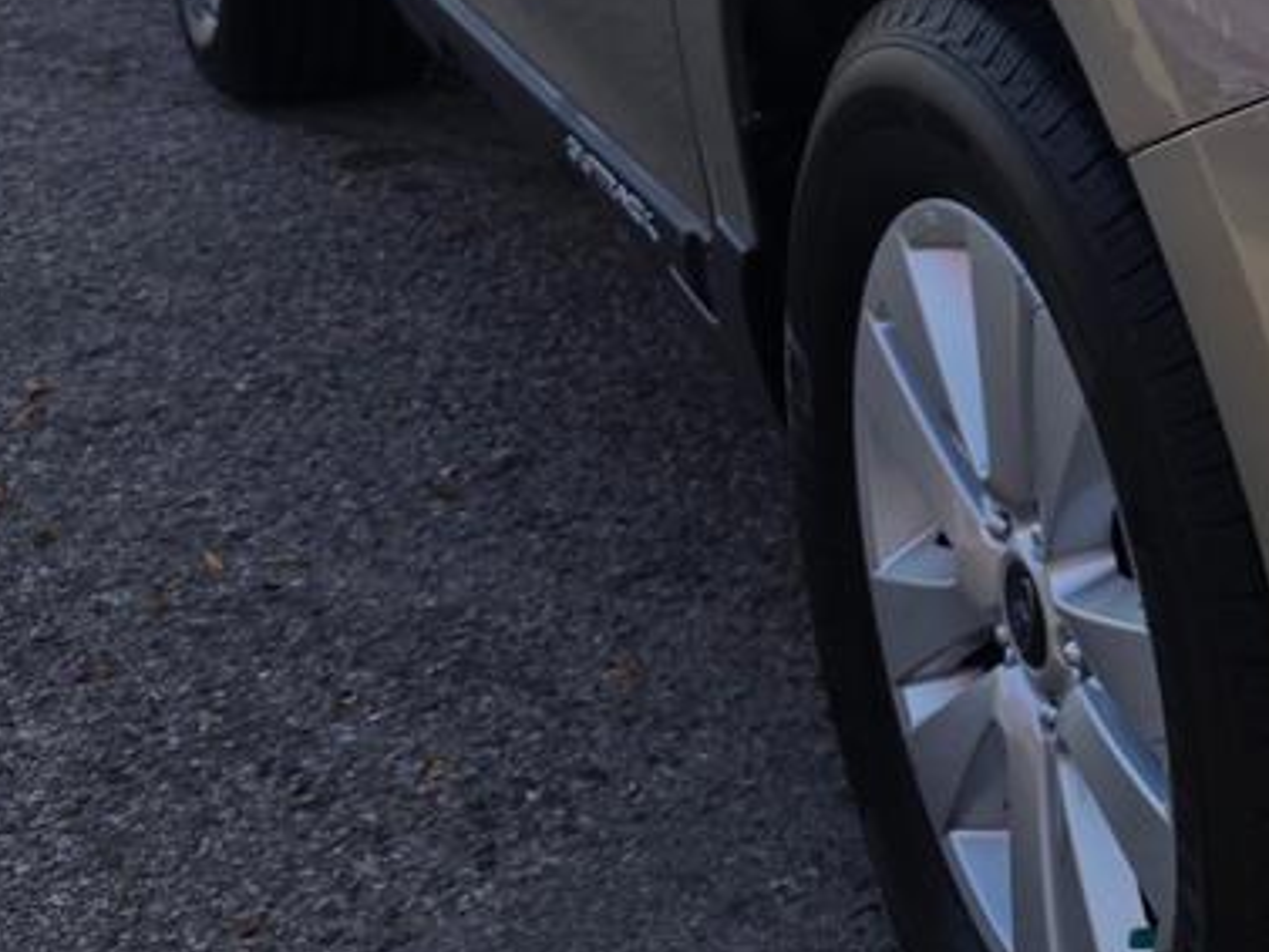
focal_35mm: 78
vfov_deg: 18.4
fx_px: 2860
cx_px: 2053
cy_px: 0
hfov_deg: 20.3
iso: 40
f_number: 1.7
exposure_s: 1/1111
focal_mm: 6.3
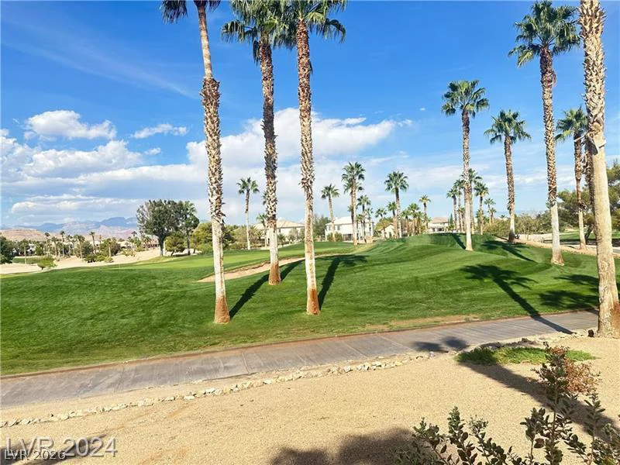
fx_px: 430
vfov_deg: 56.8
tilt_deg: +1.0
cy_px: 232
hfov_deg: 71.6
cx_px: 310
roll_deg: +2.2
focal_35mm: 24
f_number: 1.78
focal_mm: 6.86
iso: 80
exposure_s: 1/3058
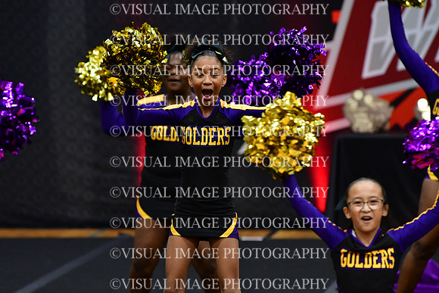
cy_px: 146
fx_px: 3659
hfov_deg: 6.9
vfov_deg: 4.6
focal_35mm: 300
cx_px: 220
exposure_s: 1/500
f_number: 3.5
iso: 4000
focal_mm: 200
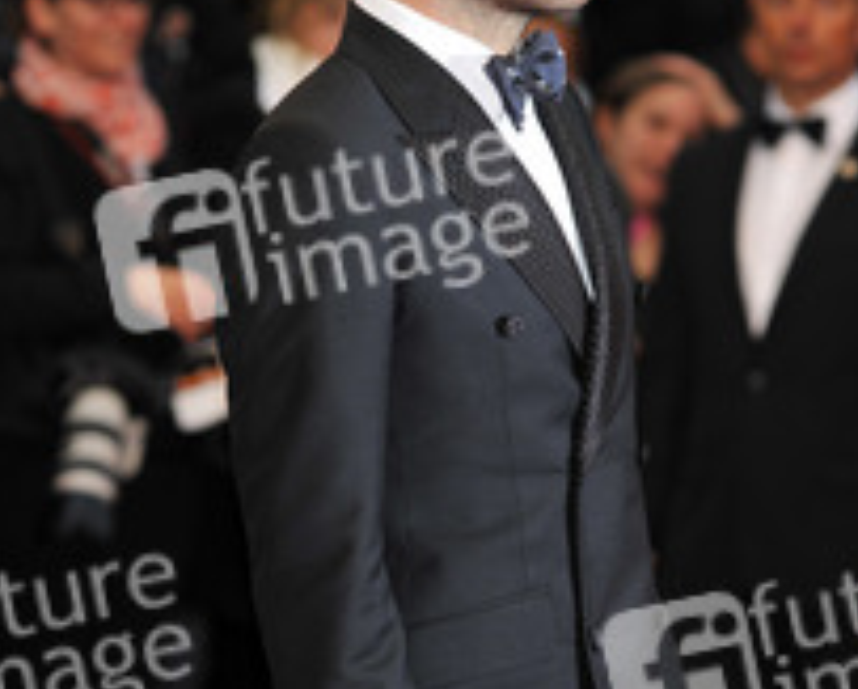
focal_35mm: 314
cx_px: 437
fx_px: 7985
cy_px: 444
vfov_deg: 4.9
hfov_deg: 6.2
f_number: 5.6
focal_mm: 170
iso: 500
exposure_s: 1/250
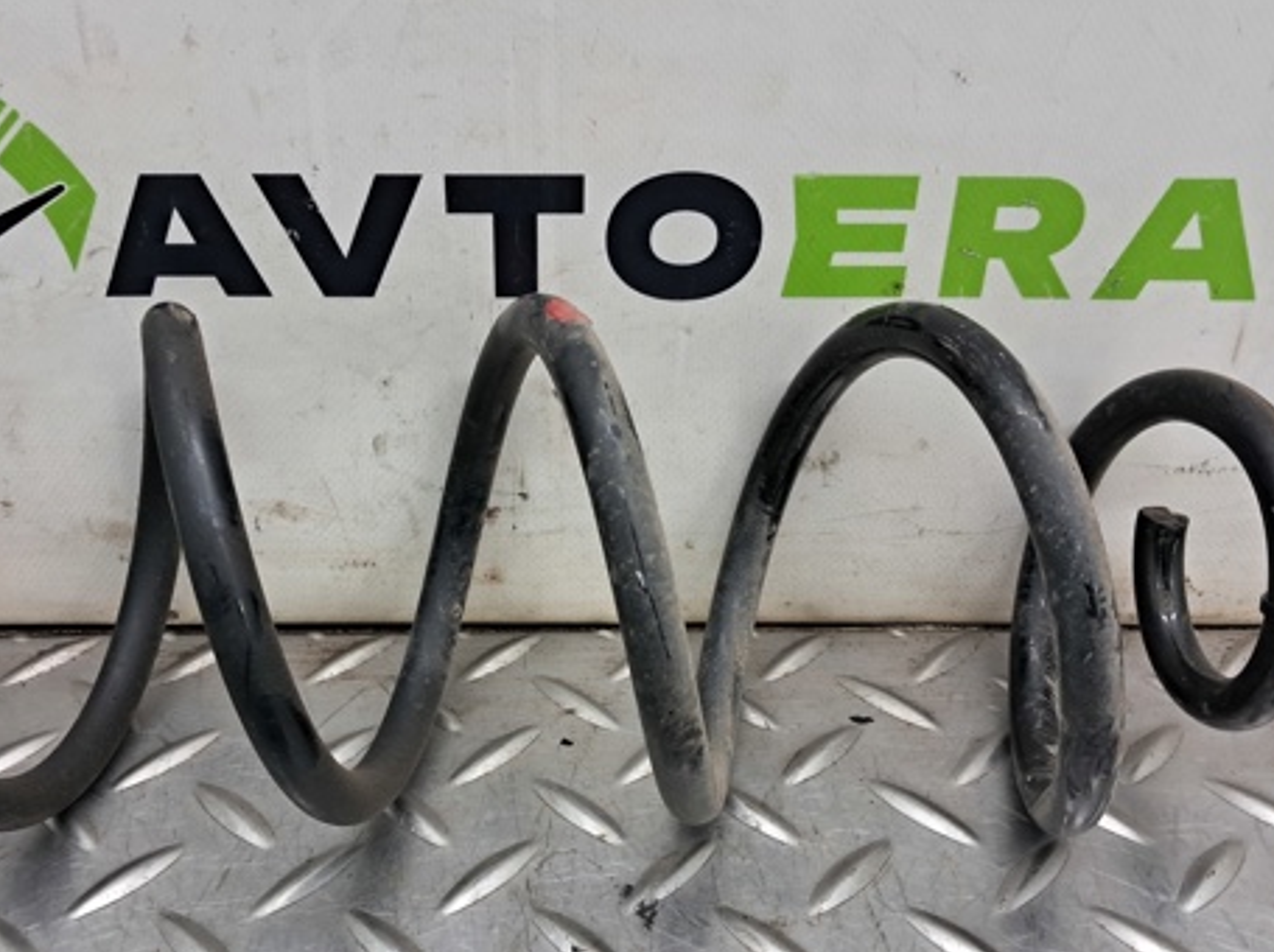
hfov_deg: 48.9
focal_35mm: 38
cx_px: 554
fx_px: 1397
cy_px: 587
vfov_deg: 37.4
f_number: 1.8
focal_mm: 4
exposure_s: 1/50
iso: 125
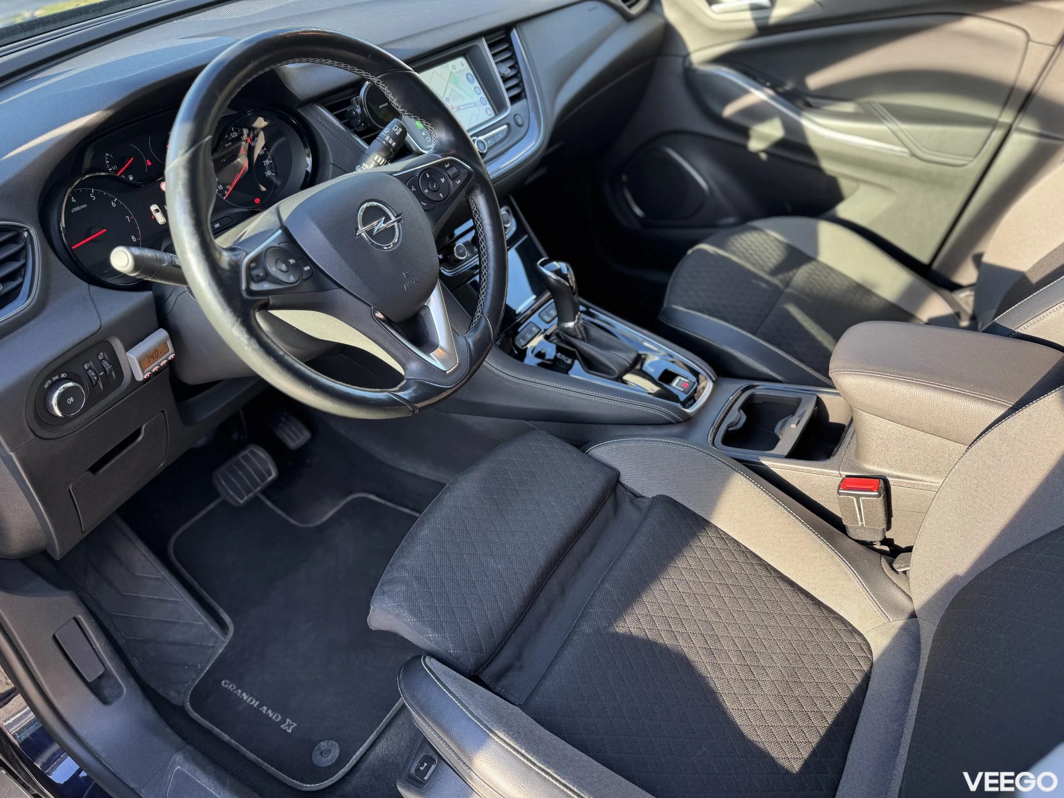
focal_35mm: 24
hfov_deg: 71.6
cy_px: 399
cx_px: 532
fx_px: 738
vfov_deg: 56.8
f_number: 1.8
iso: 64
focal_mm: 6.8
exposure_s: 1/121
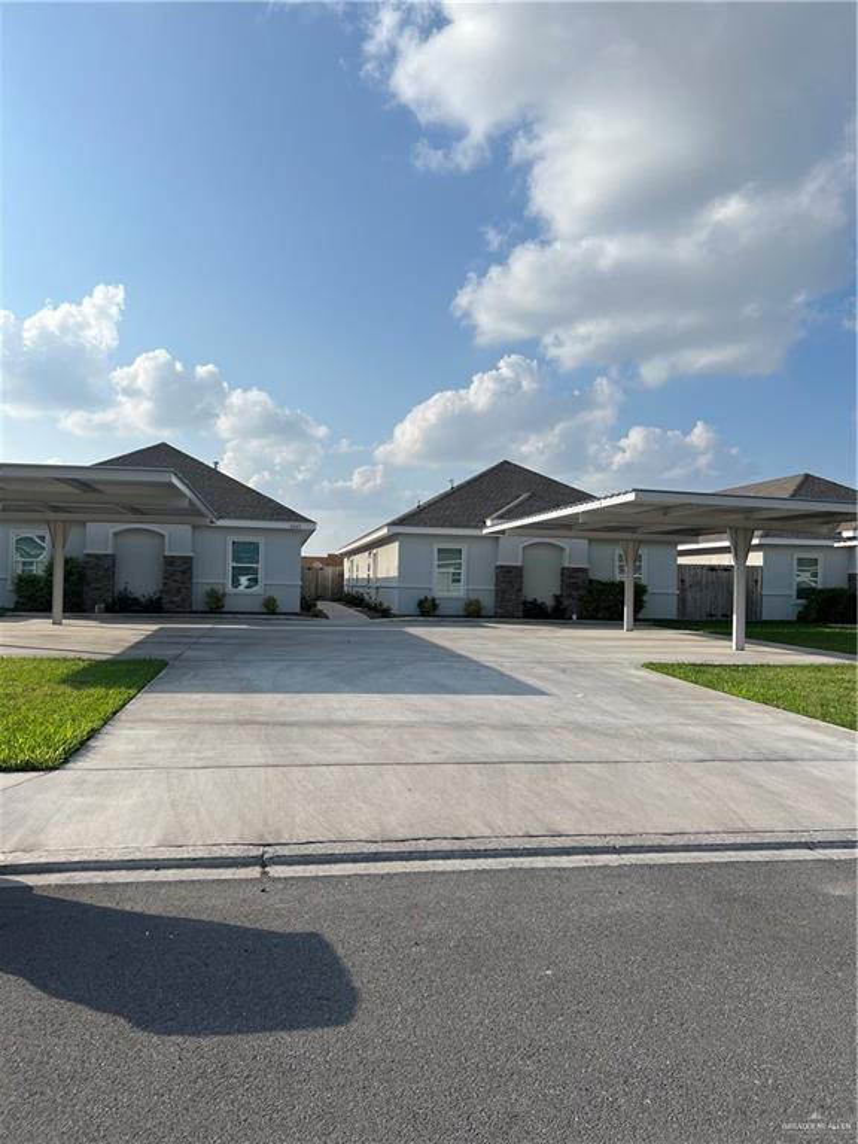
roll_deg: -1.3
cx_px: 429
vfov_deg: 67.3
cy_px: 572
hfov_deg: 53.1
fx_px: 859
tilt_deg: +1.1
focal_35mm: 26
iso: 50
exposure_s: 1/8000
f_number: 1.5
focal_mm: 5.7
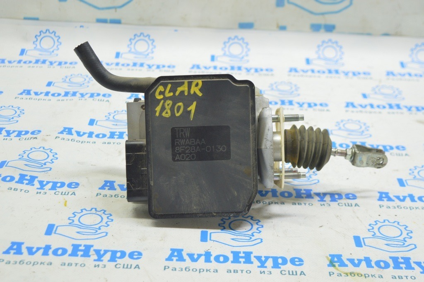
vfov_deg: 22.6
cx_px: 212
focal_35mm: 60
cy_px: 141
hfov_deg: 33.4
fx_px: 706
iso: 400
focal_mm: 40
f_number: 5.6
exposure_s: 1/15
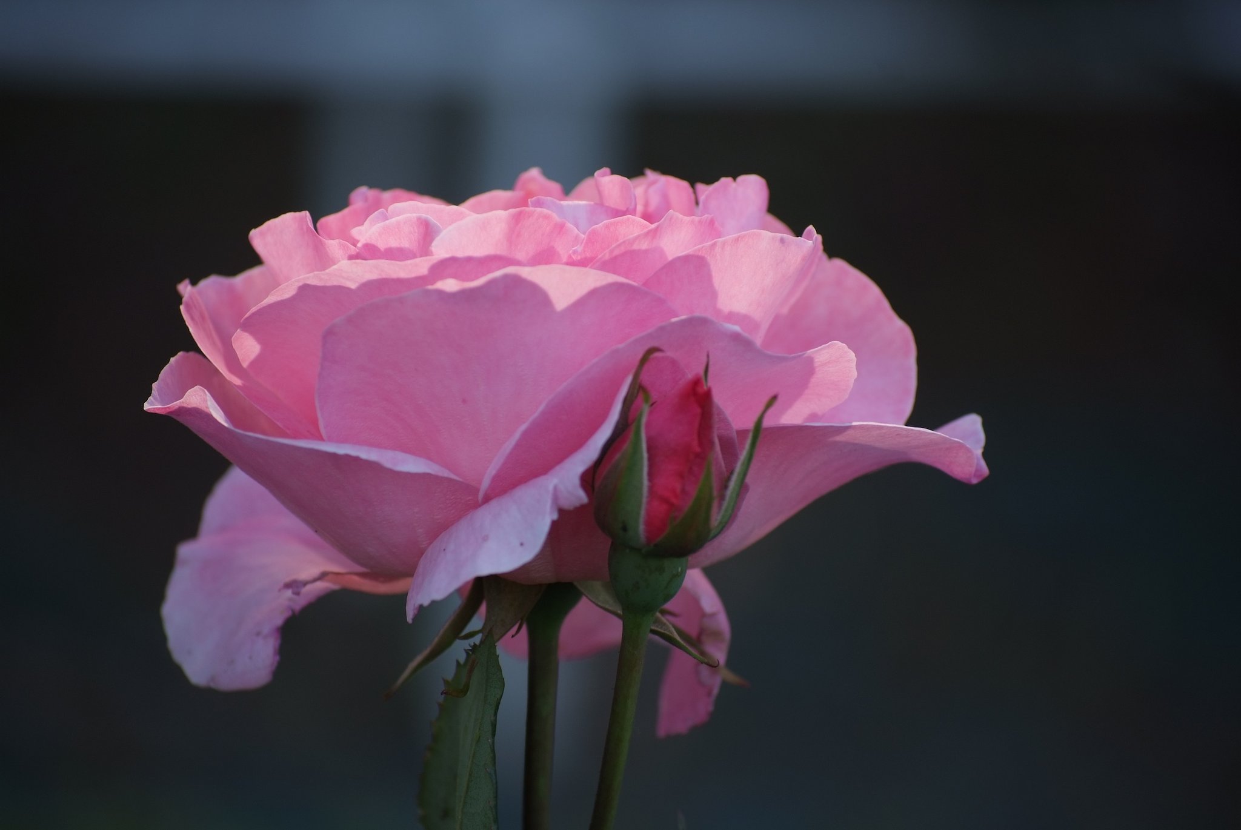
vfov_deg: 7.5
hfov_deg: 11.2
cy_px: 415
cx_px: 620
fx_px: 6315
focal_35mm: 183
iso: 100
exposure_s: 1/180
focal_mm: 122
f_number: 4.8
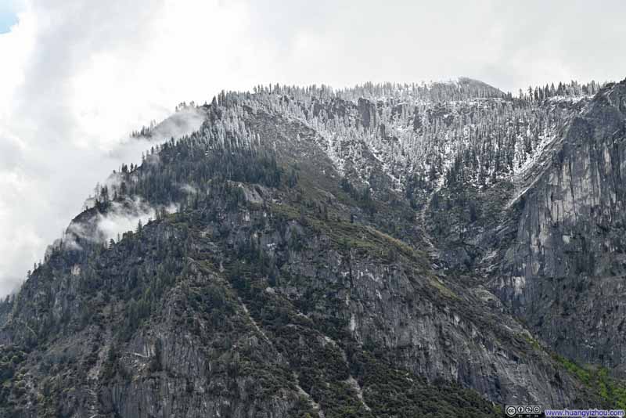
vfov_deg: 25.1
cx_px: 313
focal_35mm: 54
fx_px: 939
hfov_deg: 36.9
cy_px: 209
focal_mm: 54
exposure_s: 1/500
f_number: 5
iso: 100
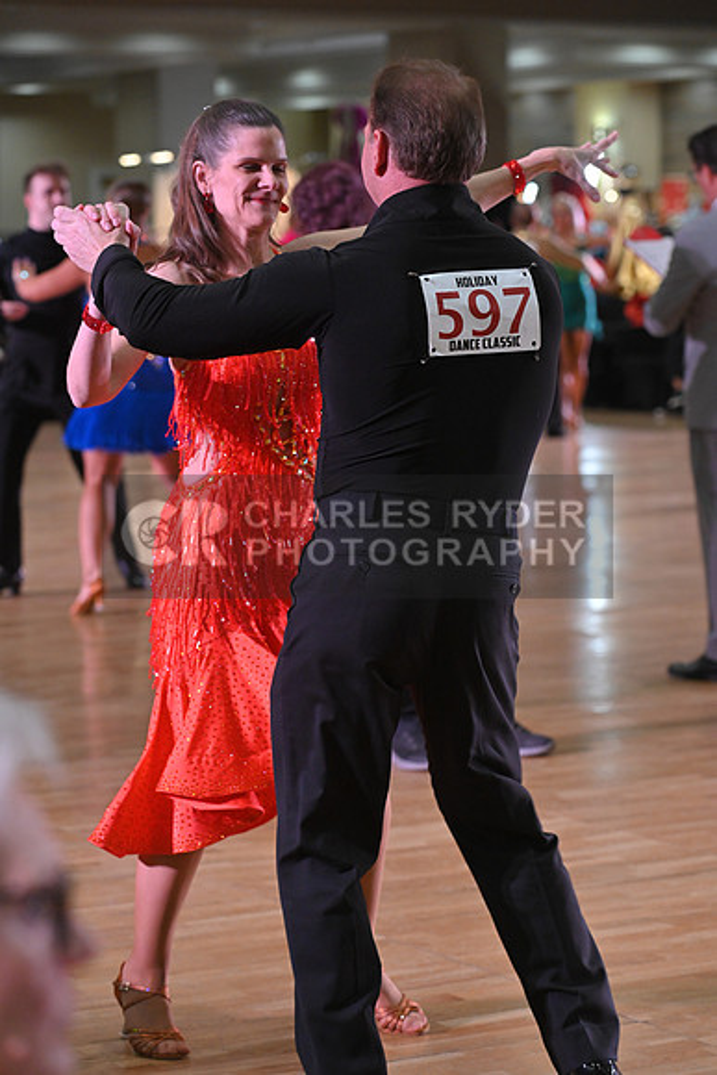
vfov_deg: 19.5
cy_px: 538
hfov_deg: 13.0
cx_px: 358
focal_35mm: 105
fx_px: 3135
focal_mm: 105
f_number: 5
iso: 2000
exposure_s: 1/320
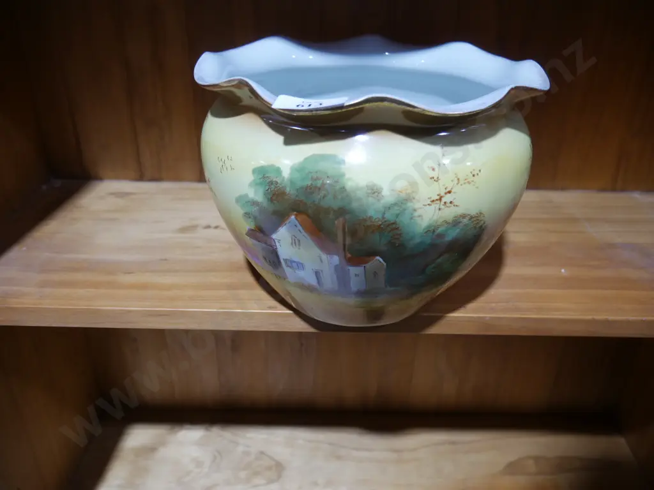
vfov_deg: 49.7
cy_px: 245
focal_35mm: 28
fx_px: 529
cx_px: 327
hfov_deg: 63.4
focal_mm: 14
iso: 500
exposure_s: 1/60
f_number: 3.5
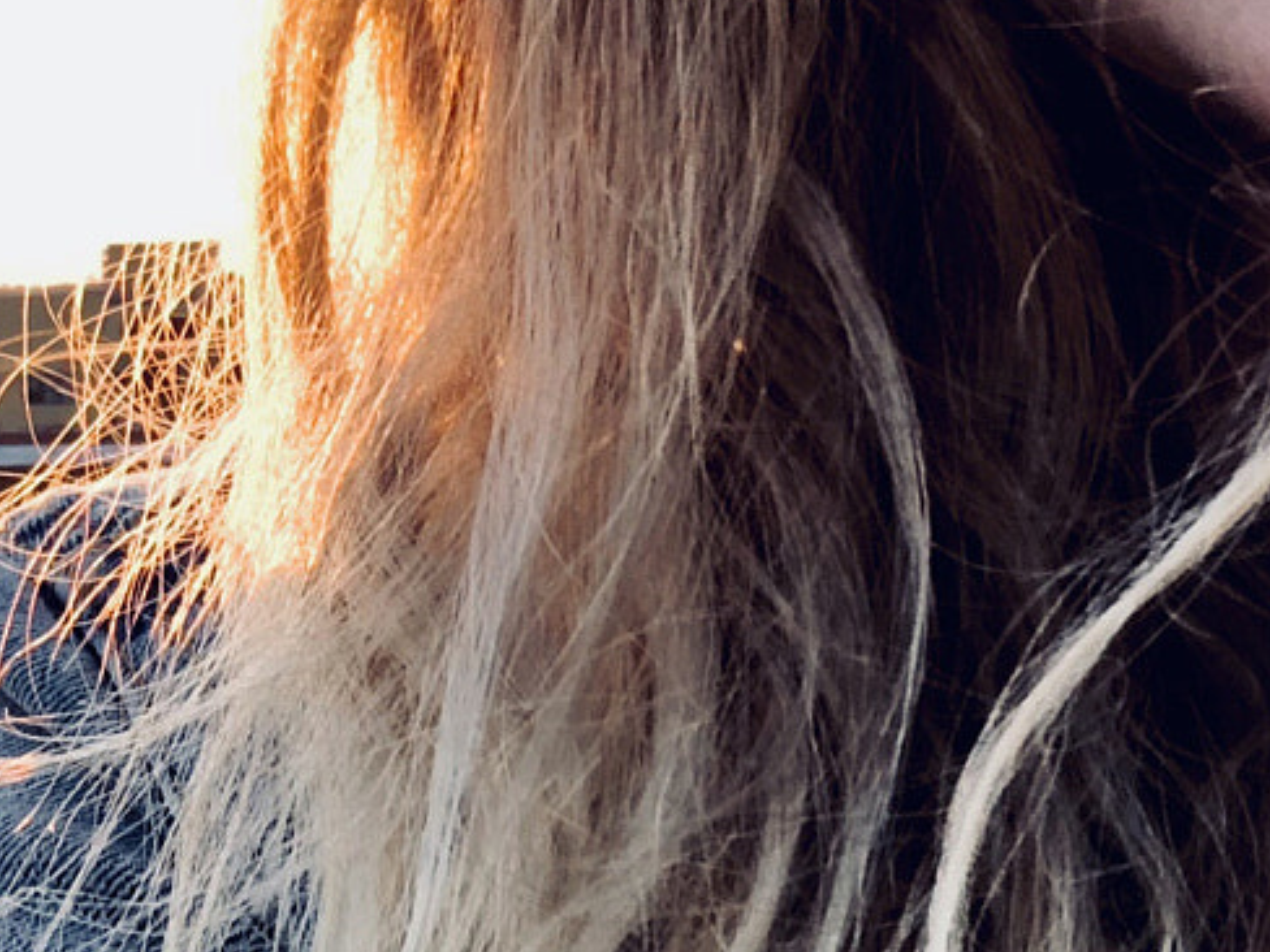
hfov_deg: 18.6
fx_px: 3852
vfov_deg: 14.1
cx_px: 377
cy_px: 401
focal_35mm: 105
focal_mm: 2.87
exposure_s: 1/120
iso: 100
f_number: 2.2
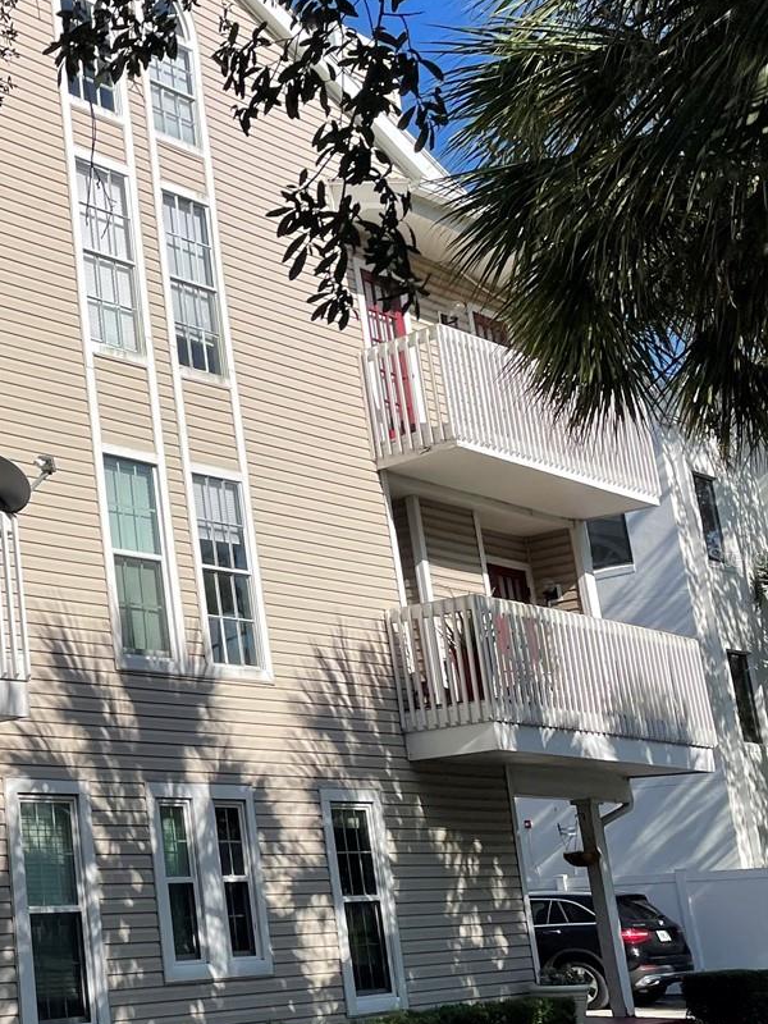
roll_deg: +3.1
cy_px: 557
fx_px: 1538
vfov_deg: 36.8
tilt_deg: +13.3
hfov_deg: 24.8
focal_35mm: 52
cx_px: -195
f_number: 1.6
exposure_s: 1/3610
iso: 32
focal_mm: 4.2
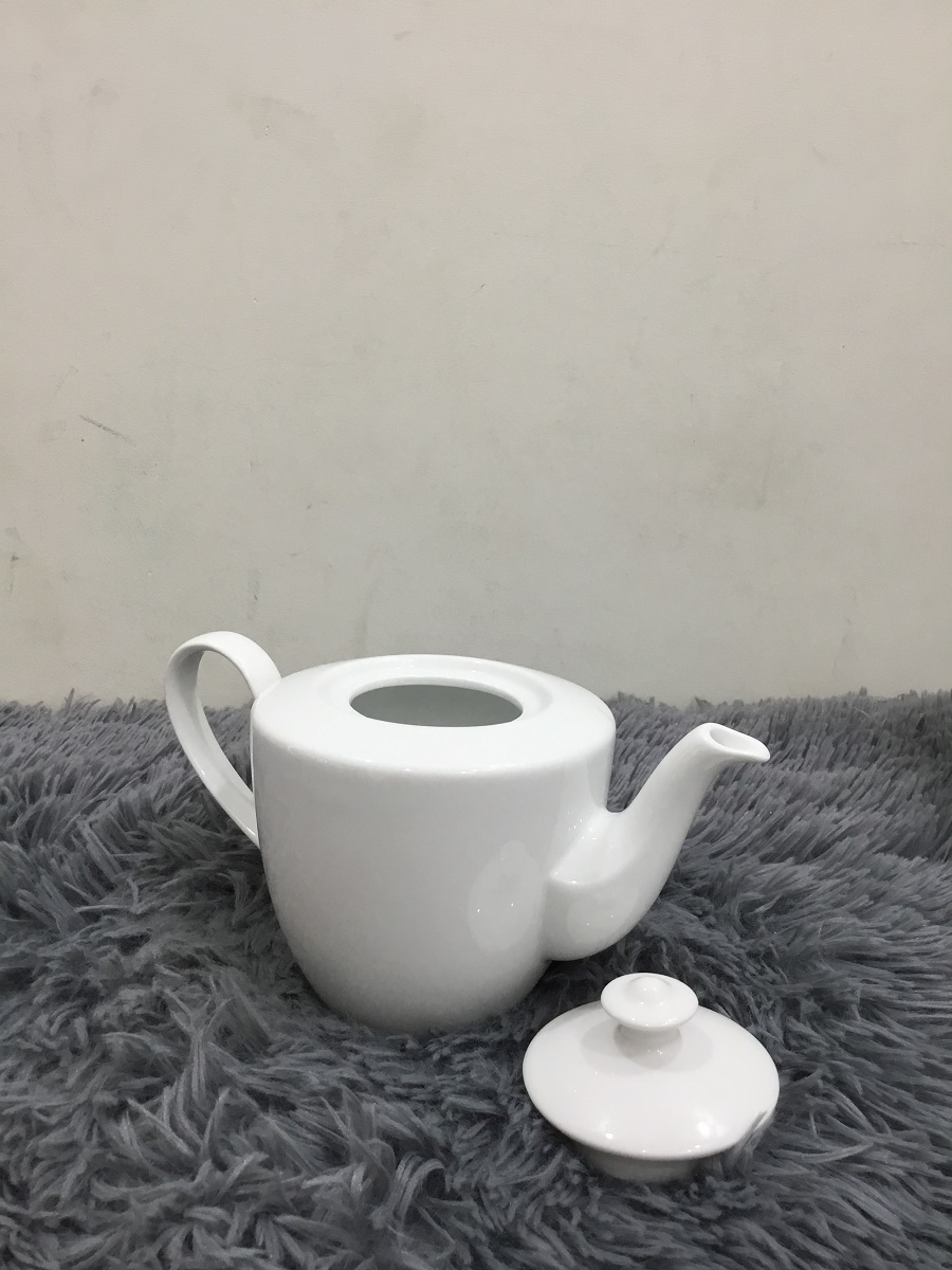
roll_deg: +0.1
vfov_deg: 58.4
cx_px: 476
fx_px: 1137
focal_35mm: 31
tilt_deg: -15.1
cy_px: 635
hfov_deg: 45.4
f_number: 2.4
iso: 64
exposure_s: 1/33
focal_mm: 3.3
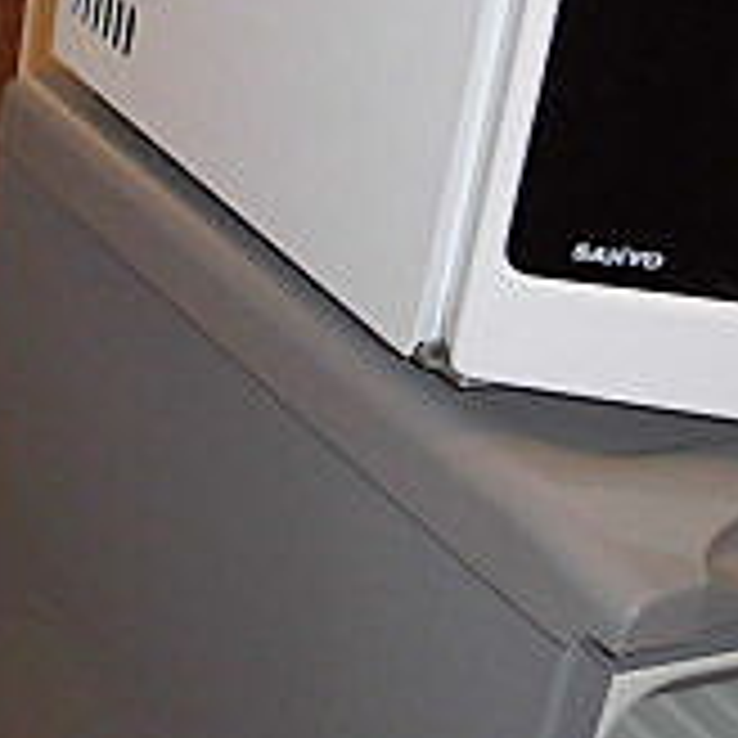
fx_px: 2002
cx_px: -477
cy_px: 50
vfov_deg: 20.4
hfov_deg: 17.9
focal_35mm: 83
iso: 200
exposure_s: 1/25
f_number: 3.1
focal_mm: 4.3
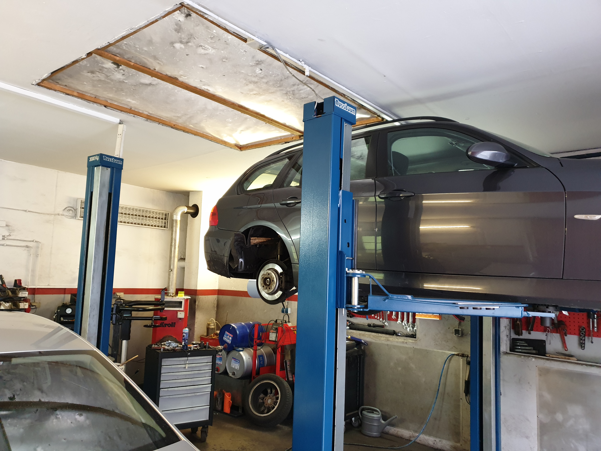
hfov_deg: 67.3
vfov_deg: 53.1
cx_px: 300
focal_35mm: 26
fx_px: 451
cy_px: 226
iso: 320
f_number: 1.5
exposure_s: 1/50
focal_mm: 4.3
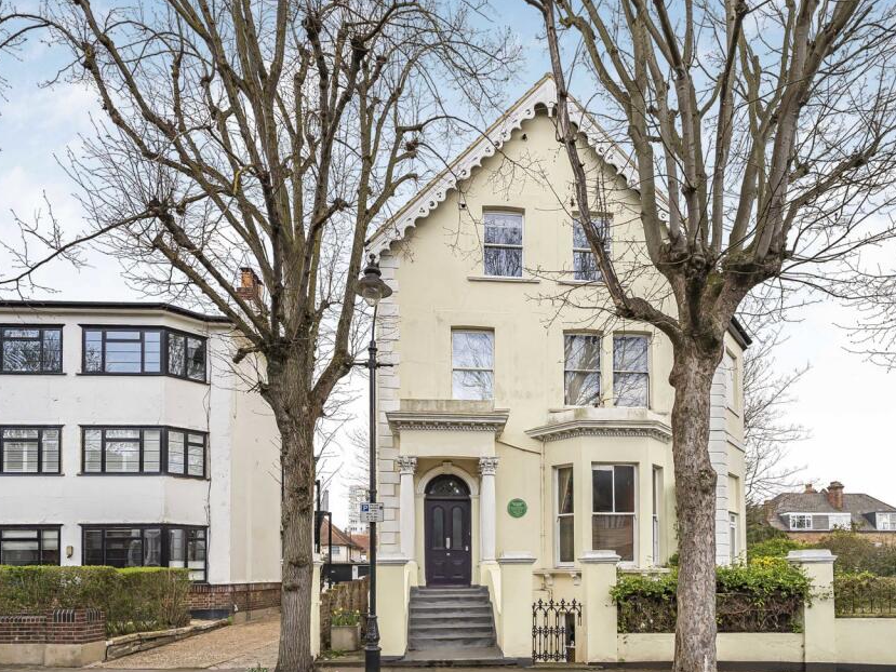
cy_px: 311
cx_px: 505
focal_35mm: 19
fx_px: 492
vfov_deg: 68.6
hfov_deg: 84.2
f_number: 7.1
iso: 400
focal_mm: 16
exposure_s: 1/500
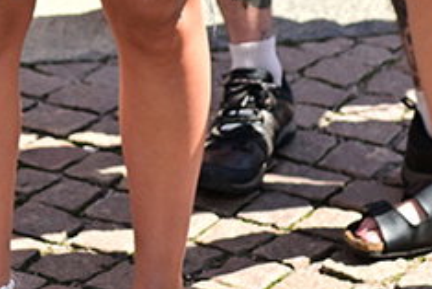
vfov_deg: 5.7
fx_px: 2858
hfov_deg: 8.6
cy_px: -130
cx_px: 83
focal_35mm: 238
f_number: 3.5
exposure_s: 1/1600
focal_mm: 35
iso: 250
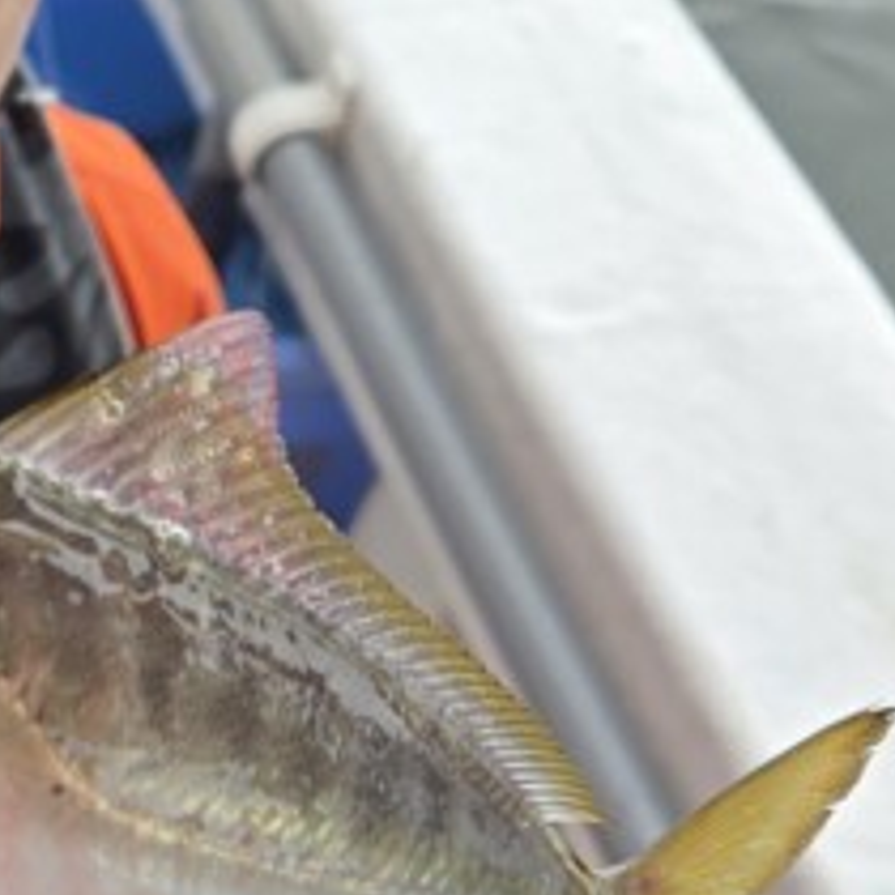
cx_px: -537
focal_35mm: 97
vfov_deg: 17.6
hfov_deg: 16.1
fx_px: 2837
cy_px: 827
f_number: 1.8
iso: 25
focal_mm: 5.4
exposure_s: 1/234
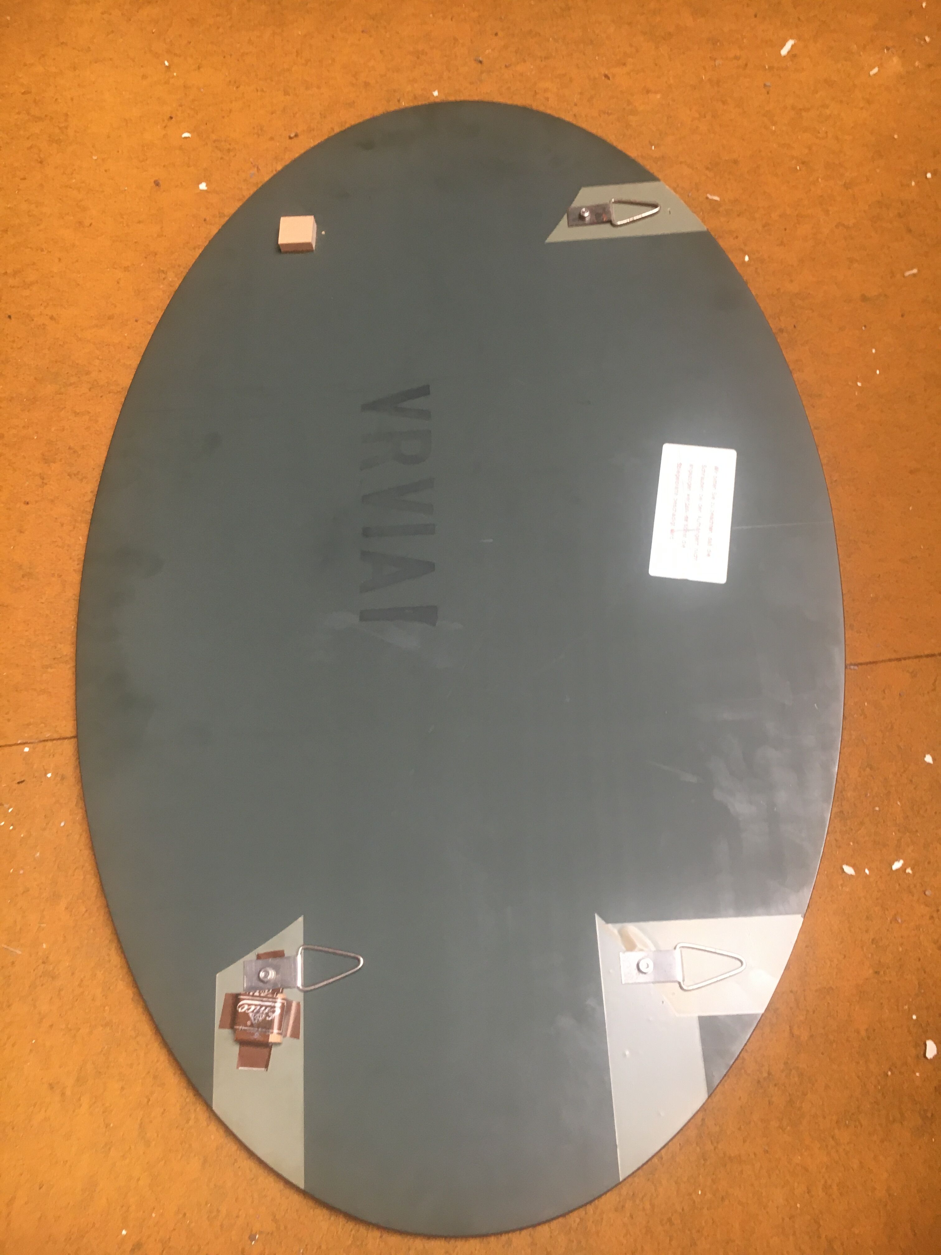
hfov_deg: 48.2
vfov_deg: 61.7
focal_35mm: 29
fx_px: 1051
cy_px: 628
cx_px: 470
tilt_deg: -65.9
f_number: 2.2
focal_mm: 4.15
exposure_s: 1/33
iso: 80
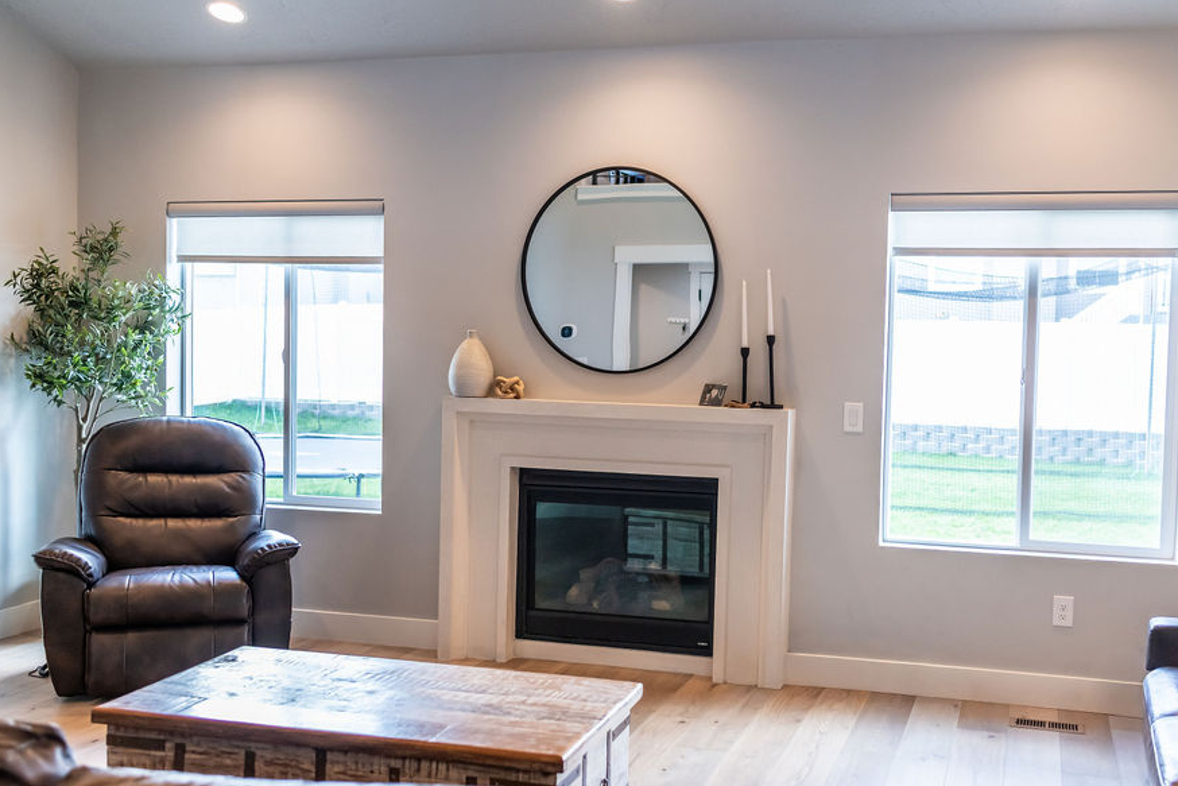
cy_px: 405
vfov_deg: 32.6
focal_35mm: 41
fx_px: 1342
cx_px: 664
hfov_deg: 47.3
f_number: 3.2
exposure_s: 1/250
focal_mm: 35
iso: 800
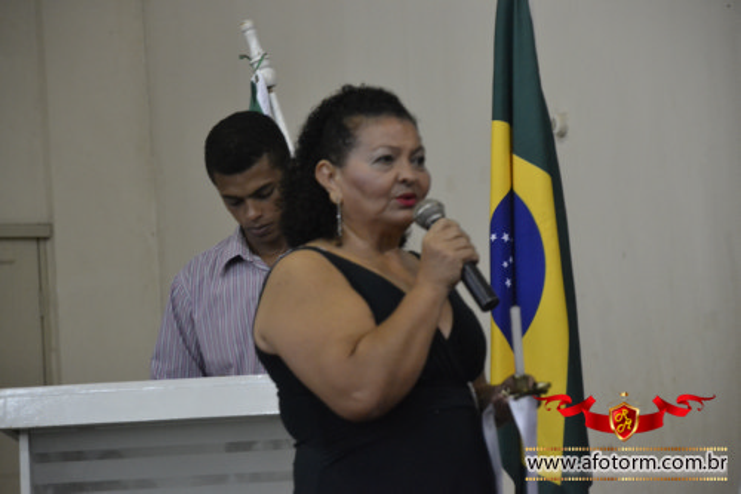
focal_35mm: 158
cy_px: 247
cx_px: 370
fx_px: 3241
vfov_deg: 8.7
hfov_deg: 13.0
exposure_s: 1/25
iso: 3200
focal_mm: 105
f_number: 5.6
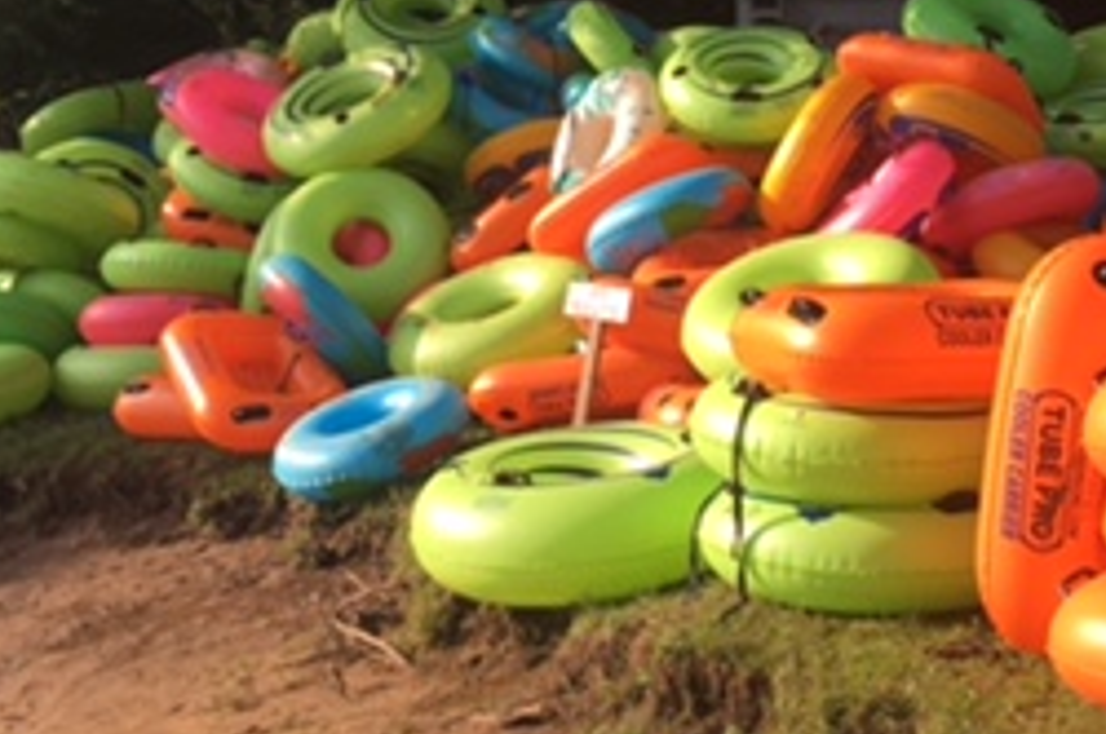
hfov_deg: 34.2
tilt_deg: +5.6
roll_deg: +1.6
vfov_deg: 22.8
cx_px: 734
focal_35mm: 58
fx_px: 1780
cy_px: 88
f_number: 2.2
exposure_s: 1/712
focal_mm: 4.15
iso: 25
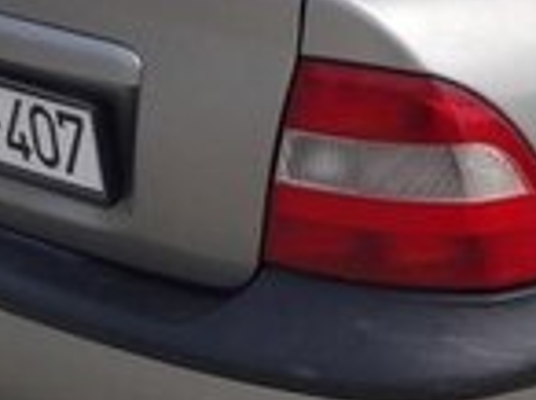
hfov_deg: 14.6
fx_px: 1963
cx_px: 786
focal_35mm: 127
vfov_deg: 11.5
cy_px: -9
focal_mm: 3.7
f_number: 1.9
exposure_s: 1/1280
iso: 40
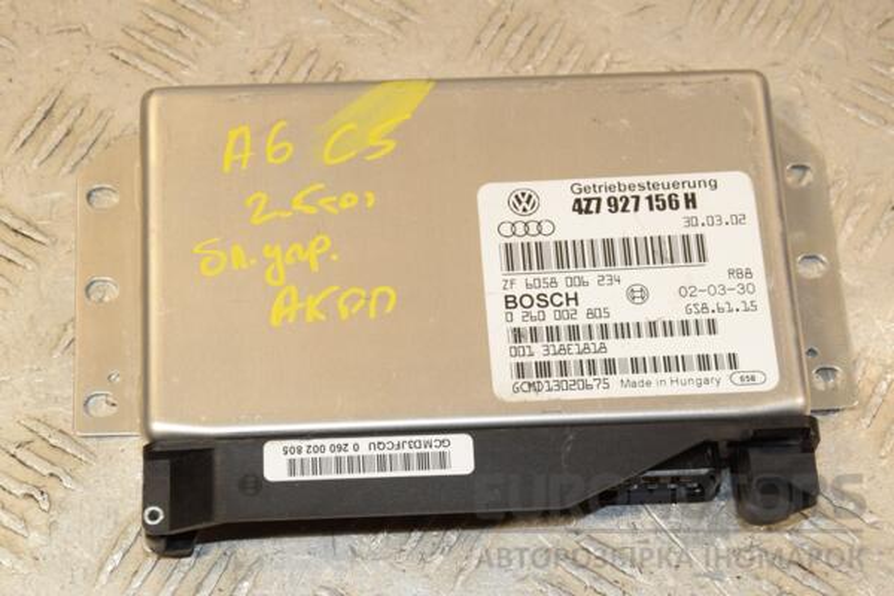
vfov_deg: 14.7
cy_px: 298
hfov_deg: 21.9
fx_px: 2309
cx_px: 447
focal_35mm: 93
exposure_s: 1/200
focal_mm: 62
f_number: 10
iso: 800
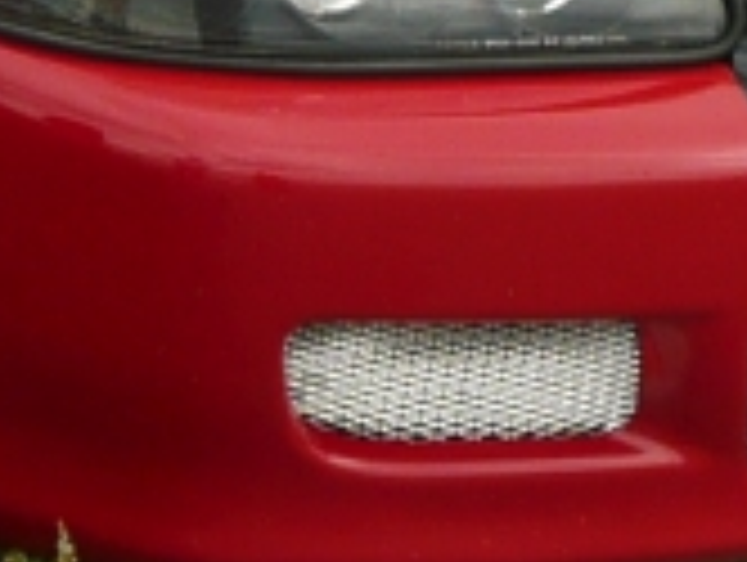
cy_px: -692
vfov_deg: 7.6
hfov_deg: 10.6
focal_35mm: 185
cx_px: 86
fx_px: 3998
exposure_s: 1/500
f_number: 3.4
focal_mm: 4.9
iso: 100
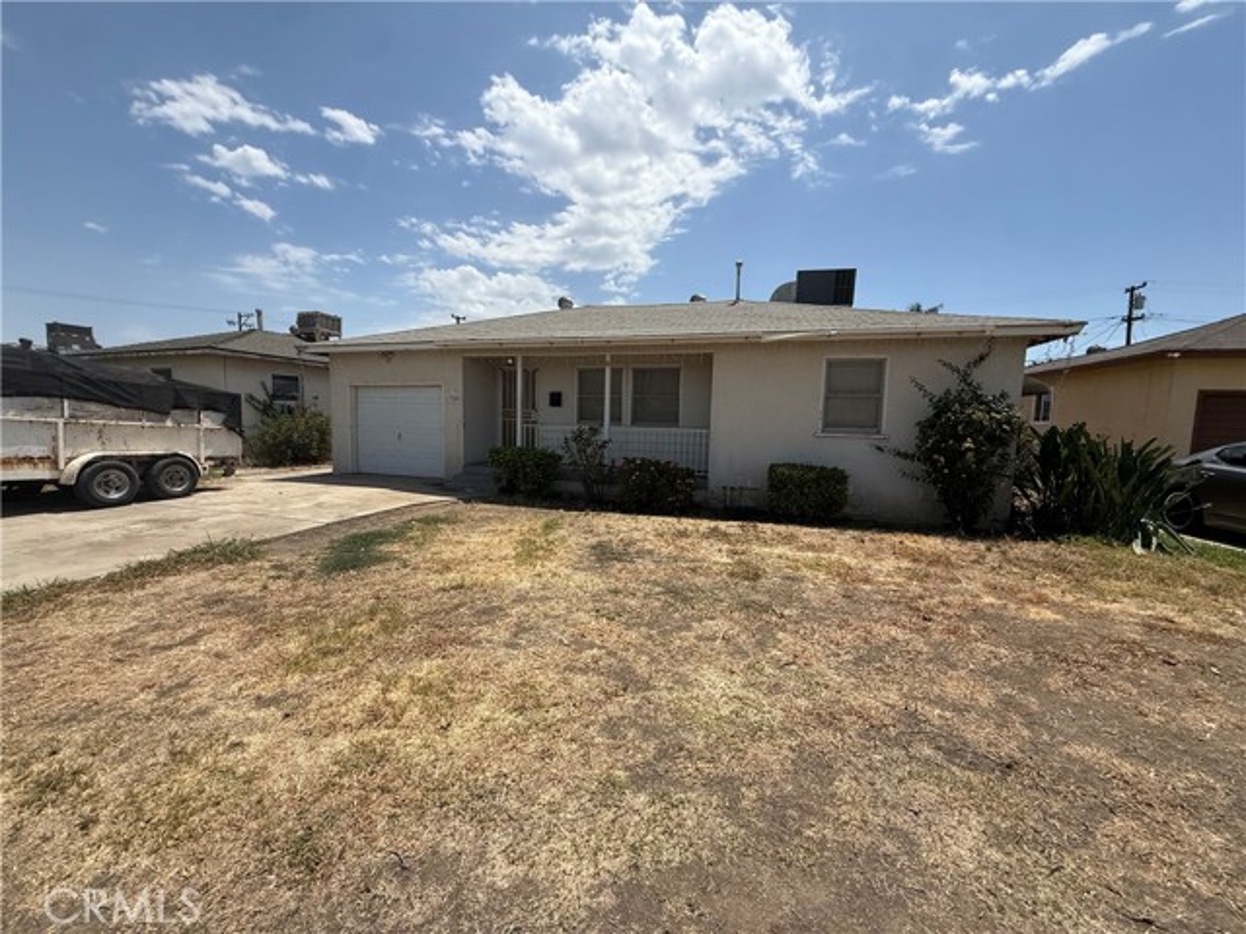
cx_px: 623
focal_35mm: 14
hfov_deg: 102.1
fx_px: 504
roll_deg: -1.5
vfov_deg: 85.7
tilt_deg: -1.2
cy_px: 467
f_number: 2.2
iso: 50
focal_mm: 2.22
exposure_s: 1/2841
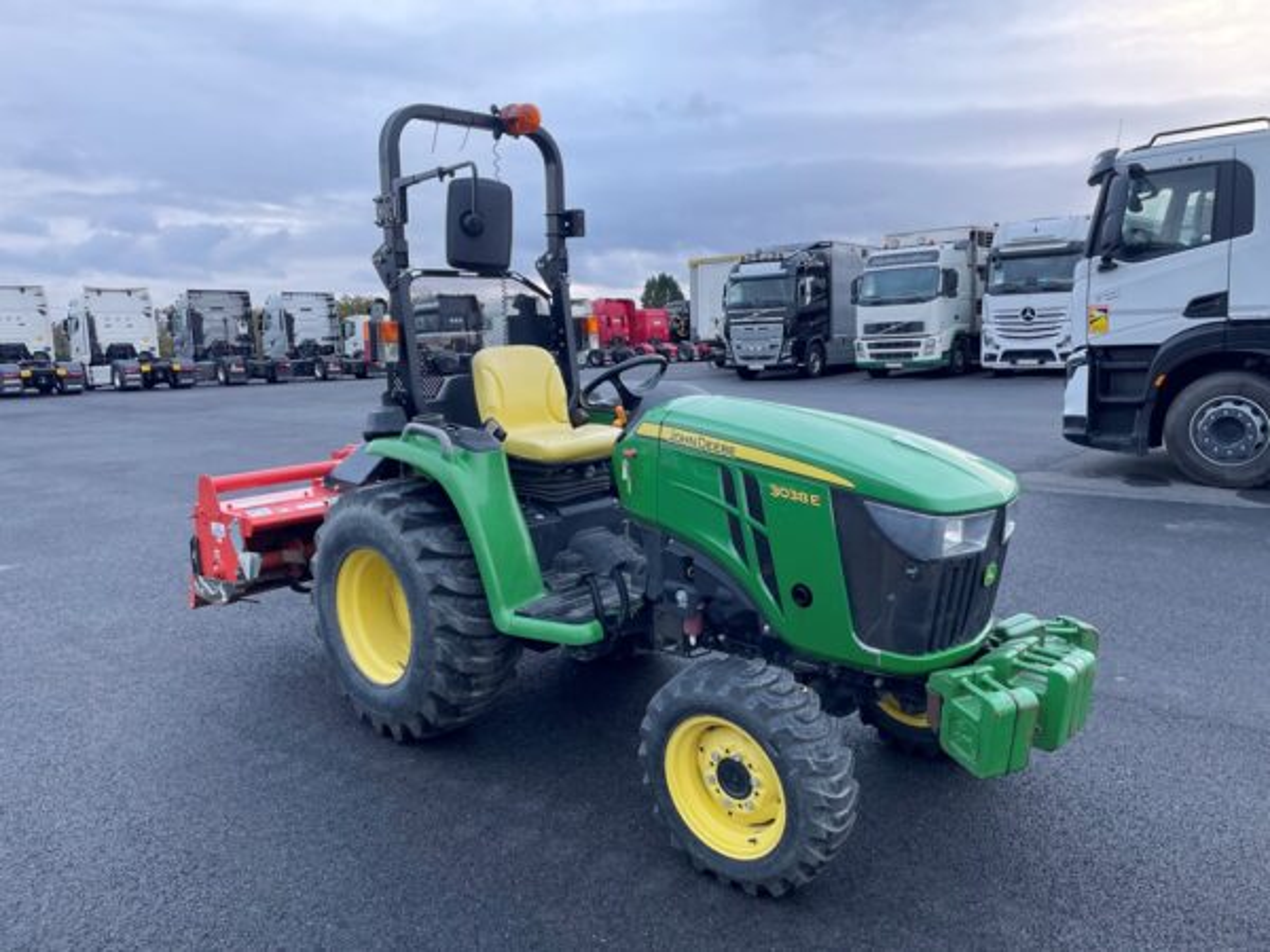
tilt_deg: -8.0
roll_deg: +1.8
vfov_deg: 53.1
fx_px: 954
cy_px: 476
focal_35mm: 26
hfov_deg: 67.3
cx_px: 635
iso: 40
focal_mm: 4.2
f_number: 1.6
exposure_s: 1/121
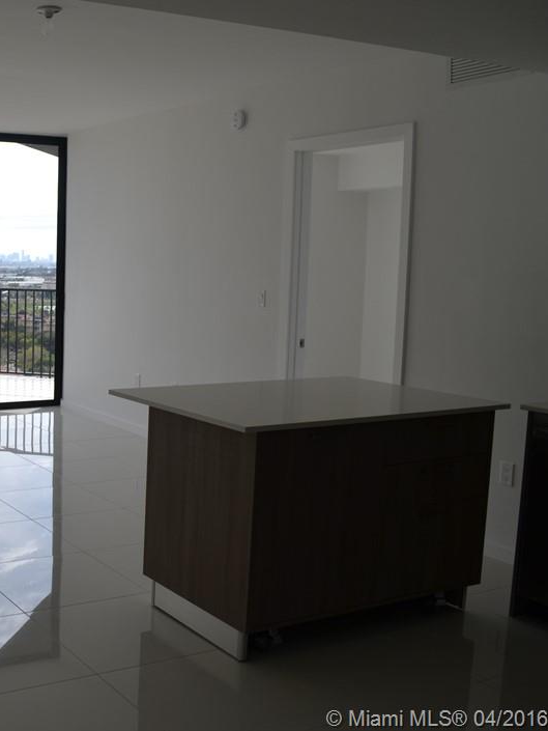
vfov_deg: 46.8
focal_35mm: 40
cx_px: -3
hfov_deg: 32.9
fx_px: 844
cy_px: 359
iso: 100
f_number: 6.3
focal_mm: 18
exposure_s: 1/160
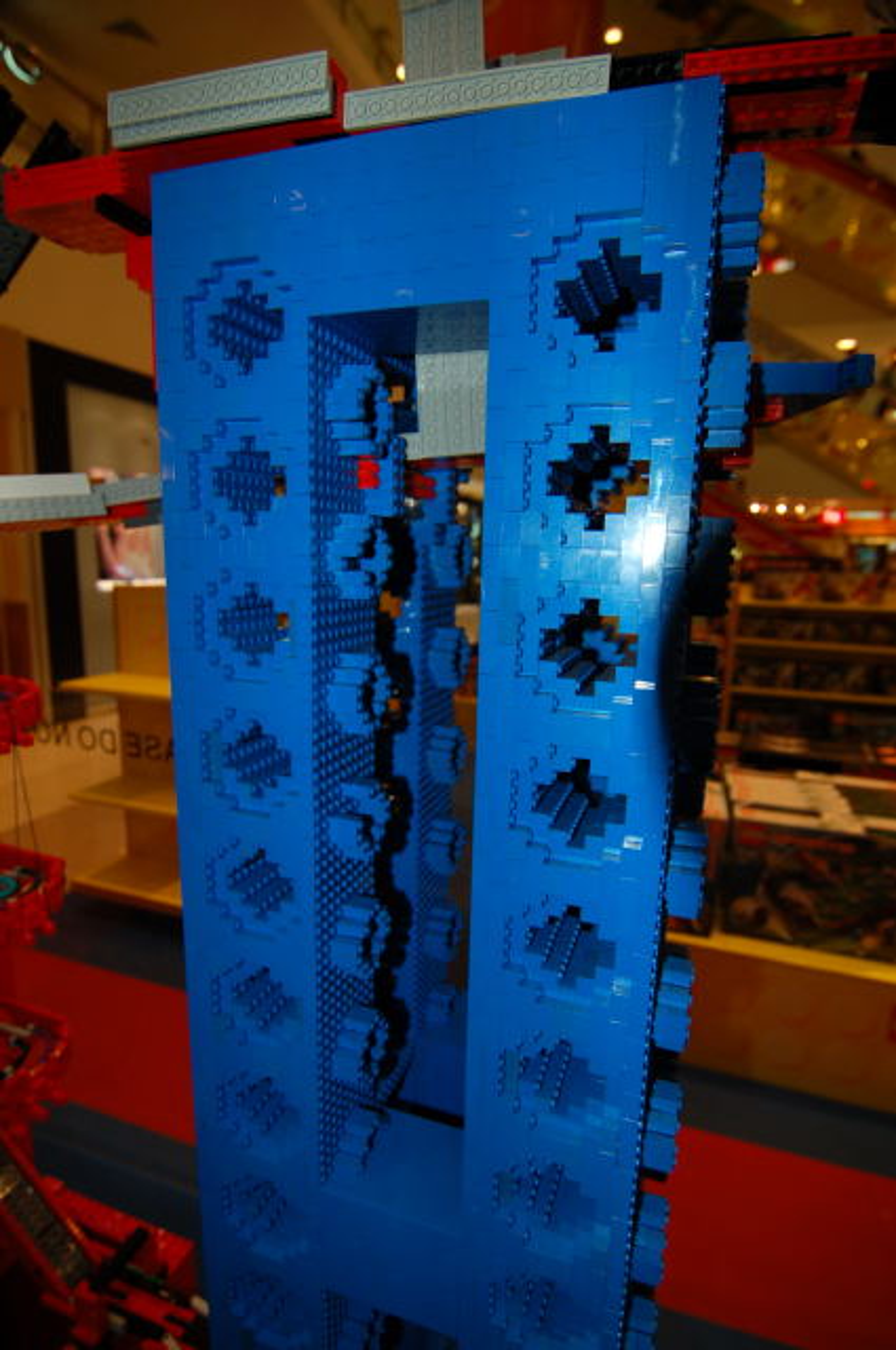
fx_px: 674
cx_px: 448
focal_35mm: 18
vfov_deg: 90.1
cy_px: 675
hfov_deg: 67.2
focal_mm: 12
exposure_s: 1/60
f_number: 4
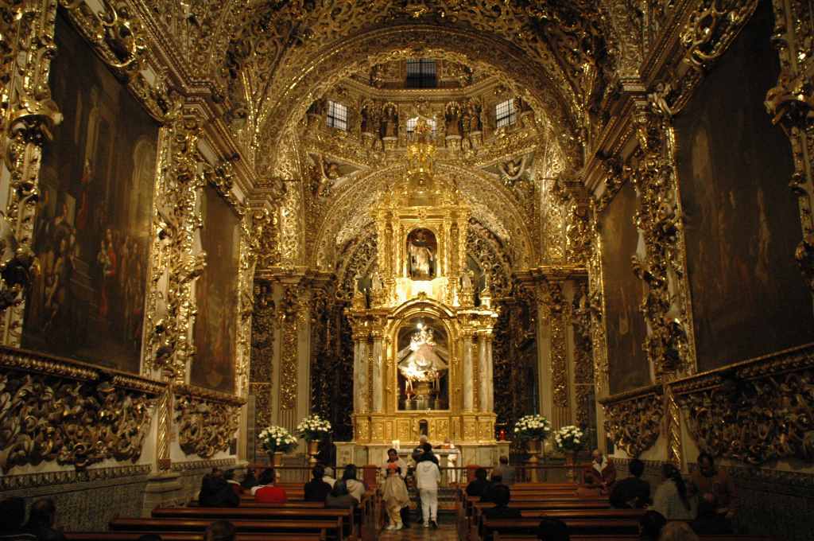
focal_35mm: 33
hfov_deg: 57.3
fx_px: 745
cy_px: 270
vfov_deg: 39.9
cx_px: 407
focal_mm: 22
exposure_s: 1/15
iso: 1600
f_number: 3.8
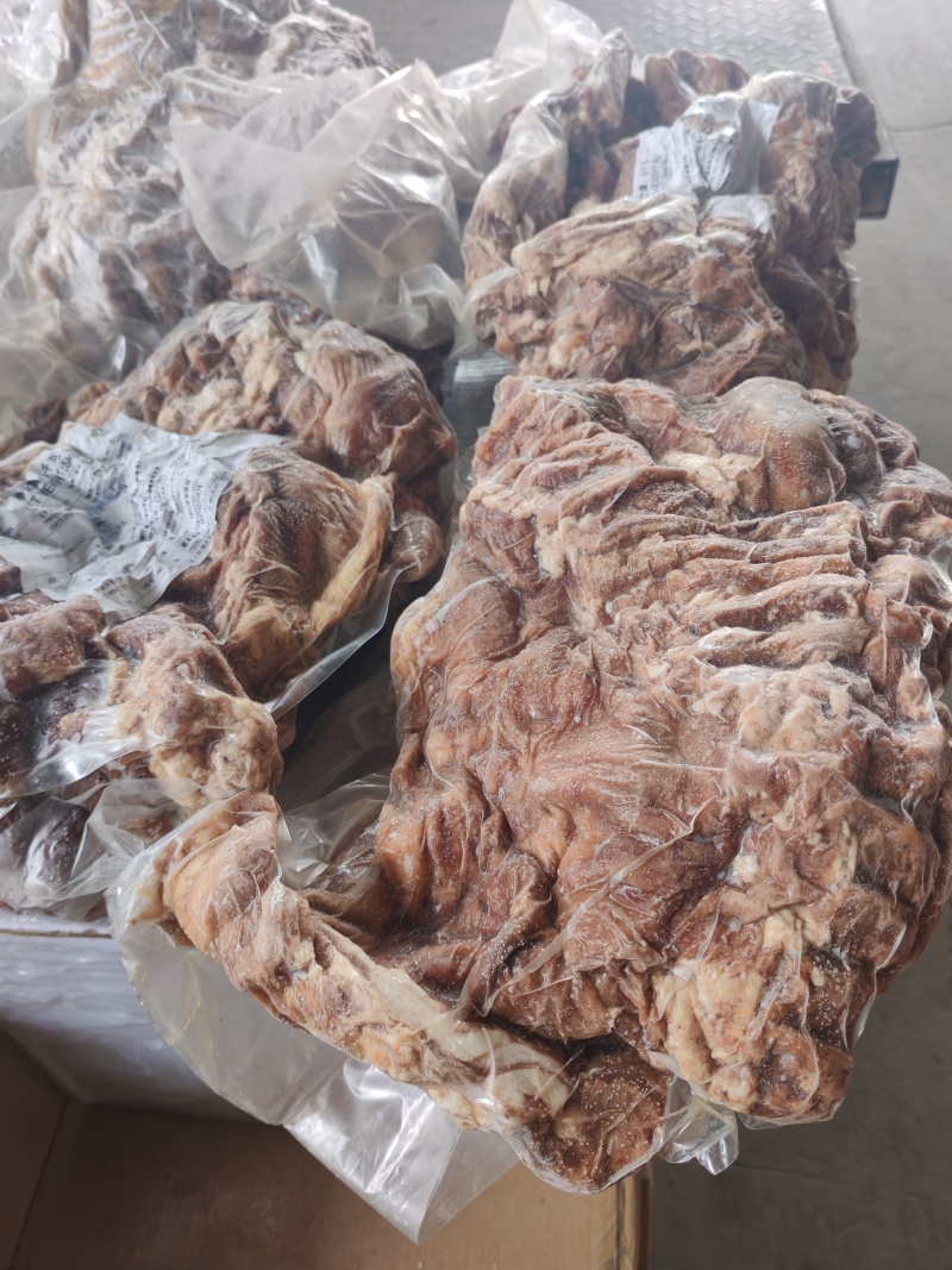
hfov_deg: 51.3
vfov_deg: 65.3
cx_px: 476
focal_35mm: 27
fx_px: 990
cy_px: 635
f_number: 1.95
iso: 64
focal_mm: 5.52
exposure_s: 1/100
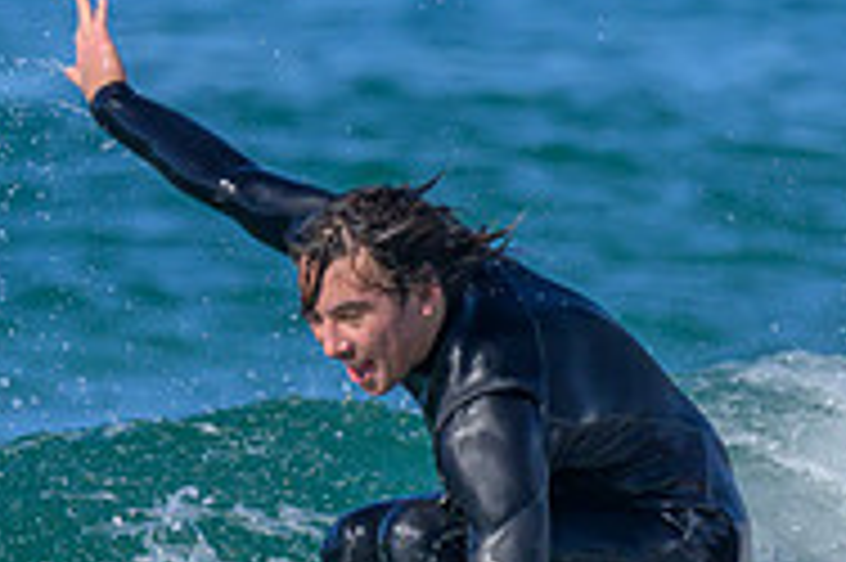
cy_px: 621
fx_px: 79312
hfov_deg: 0.6
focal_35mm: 3378
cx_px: 415
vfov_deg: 0.4
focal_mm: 800
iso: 360
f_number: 6.3
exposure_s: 1/2000
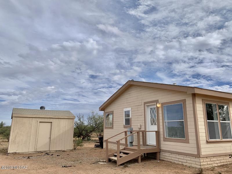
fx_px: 174
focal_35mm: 26
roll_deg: -1.4
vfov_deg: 53.1
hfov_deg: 67.3
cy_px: 87
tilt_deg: +16.3
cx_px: 116
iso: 25
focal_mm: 4.25
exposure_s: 1/3650
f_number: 1.8
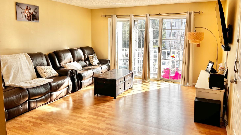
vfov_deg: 40.0
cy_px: 55
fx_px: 185
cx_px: 121
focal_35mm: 29
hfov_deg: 66.1
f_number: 1.5
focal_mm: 5.7
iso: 50
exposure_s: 1/154
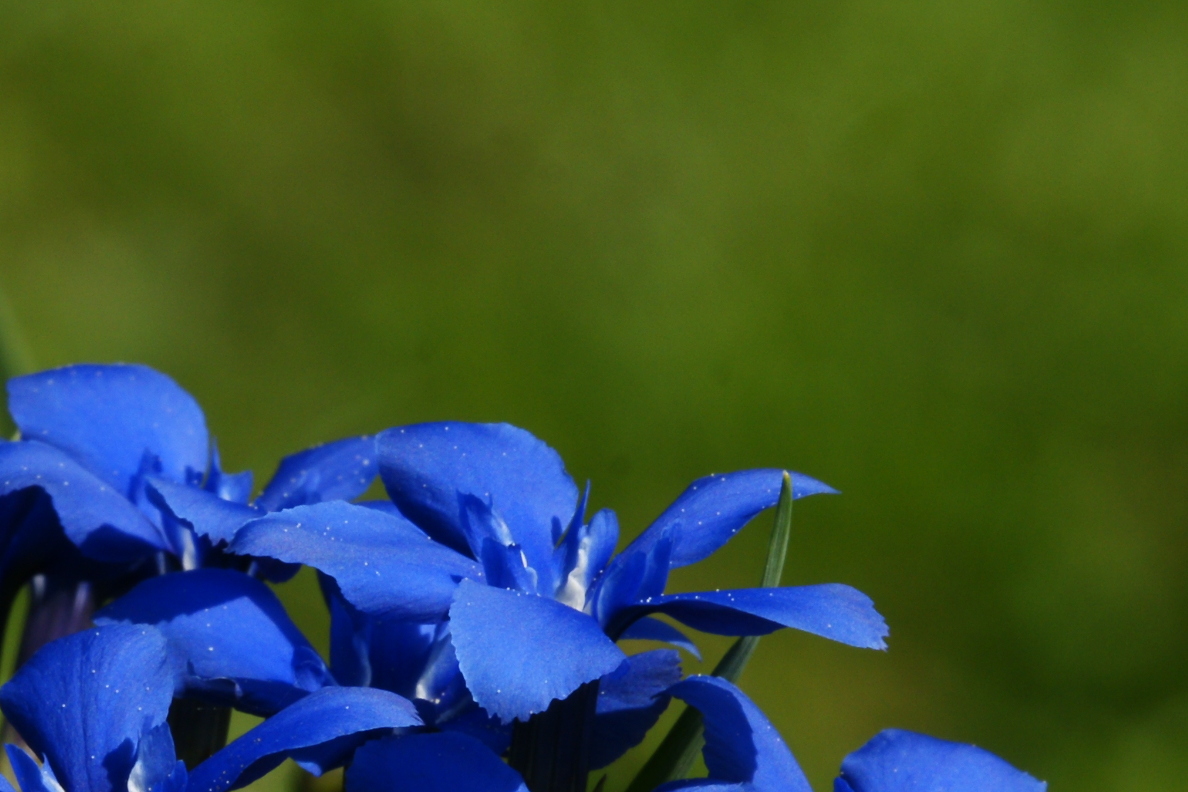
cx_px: 347
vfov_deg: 2.0
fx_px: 22764
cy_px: 875
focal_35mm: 690
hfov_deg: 3.0
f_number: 16
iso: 200
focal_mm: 180
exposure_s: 1/100
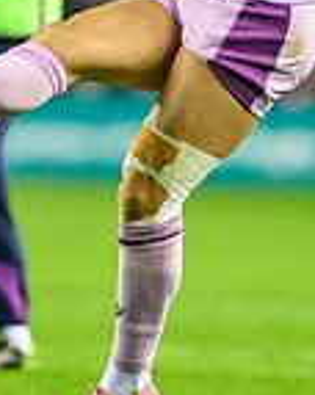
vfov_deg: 1.0
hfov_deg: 0.8
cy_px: -75
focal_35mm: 1860
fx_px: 21722
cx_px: -31
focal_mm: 400
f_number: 2.8
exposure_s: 1/1250
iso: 8000
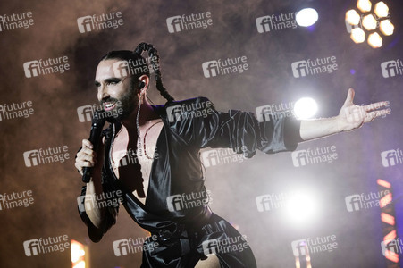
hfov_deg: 20.6
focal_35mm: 99
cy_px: 134
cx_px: 202
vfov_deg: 13.8
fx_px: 1107
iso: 2000
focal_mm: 99
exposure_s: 1/250
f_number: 4.5
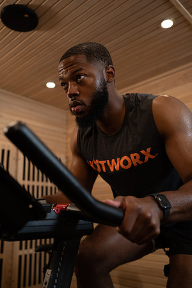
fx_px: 280
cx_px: 96
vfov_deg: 54.4
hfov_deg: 37.9
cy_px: 144
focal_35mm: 35
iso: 400
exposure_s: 1/160
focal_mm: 35
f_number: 2.8
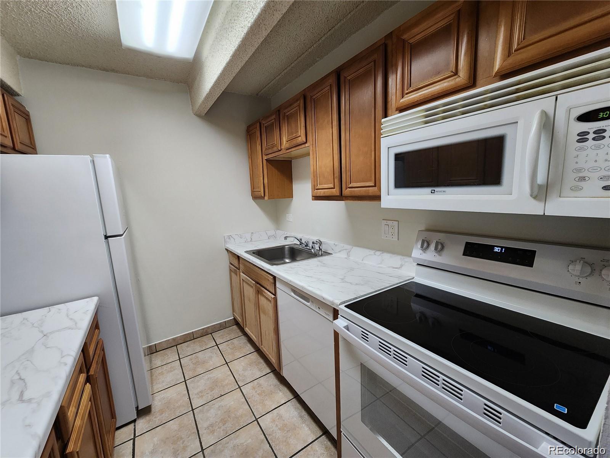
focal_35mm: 13
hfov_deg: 106.2
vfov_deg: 89.9
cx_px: 305
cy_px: 229
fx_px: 229
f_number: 2.2
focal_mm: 2.2
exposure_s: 1/60
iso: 320
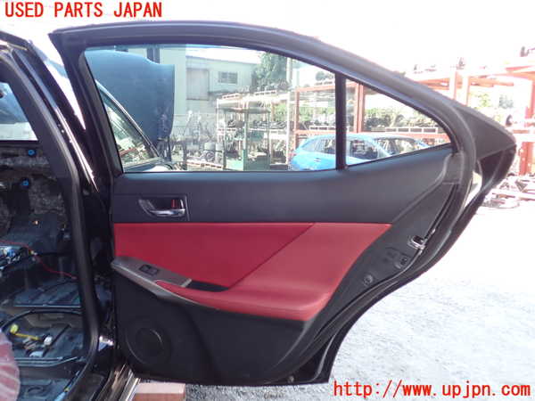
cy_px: 200
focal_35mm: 30
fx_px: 464
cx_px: 268
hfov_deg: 60.0
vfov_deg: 46.8
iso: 100
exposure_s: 1/80
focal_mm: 5.4
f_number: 2.3
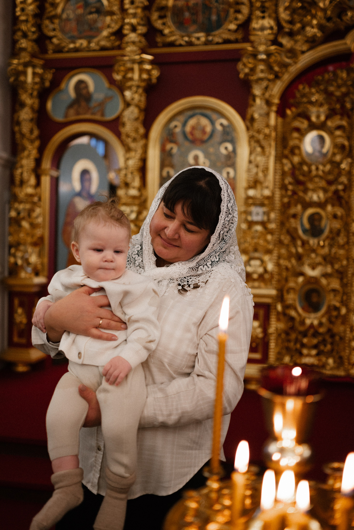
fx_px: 516
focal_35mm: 35
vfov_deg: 54.4
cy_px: 265
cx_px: 177
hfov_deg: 37.9
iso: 800
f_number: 1.8
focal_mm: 35
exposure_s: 1/320
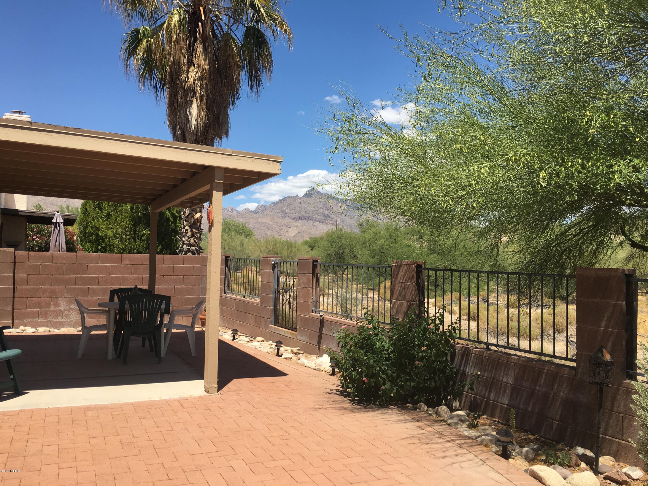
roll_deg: -0.9
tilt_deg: +2.5
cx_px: 324
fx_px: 543
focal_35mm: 29
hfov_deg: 61.7
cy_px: 243
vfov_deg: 48.2
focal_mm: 4.15
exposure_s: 1/1261
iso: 25
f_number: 2.2
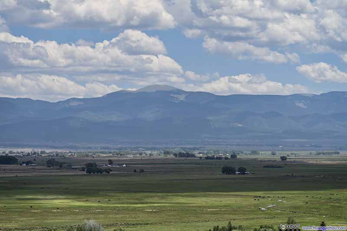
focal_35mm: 120
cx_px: 174
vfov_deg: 11.4
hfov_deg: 17.1
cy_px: 116
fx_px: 1156
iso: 64
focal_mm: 120
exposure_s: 1/1000
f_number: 5.6
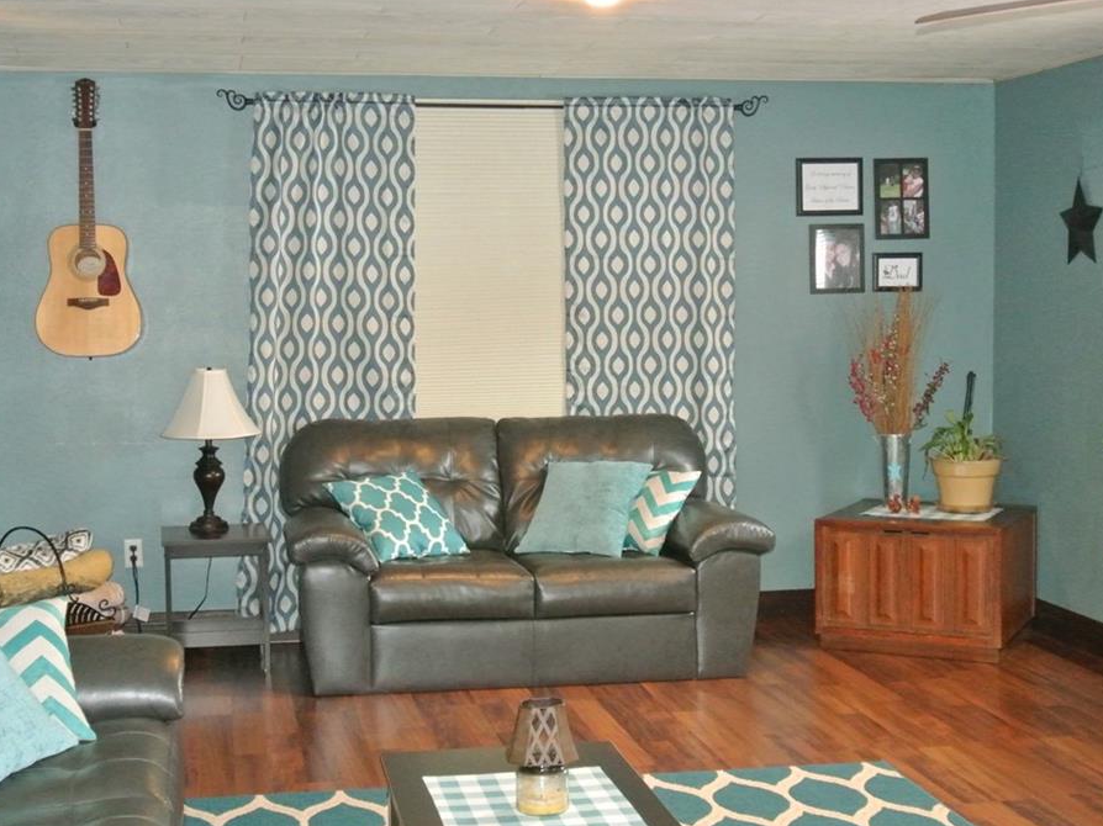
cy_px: 411
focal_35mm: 54
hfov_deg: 35.5
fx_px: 1720
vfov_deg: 27.0
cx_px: 480
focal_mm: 18.2
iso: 3200
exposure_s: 1/60
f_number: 4.5
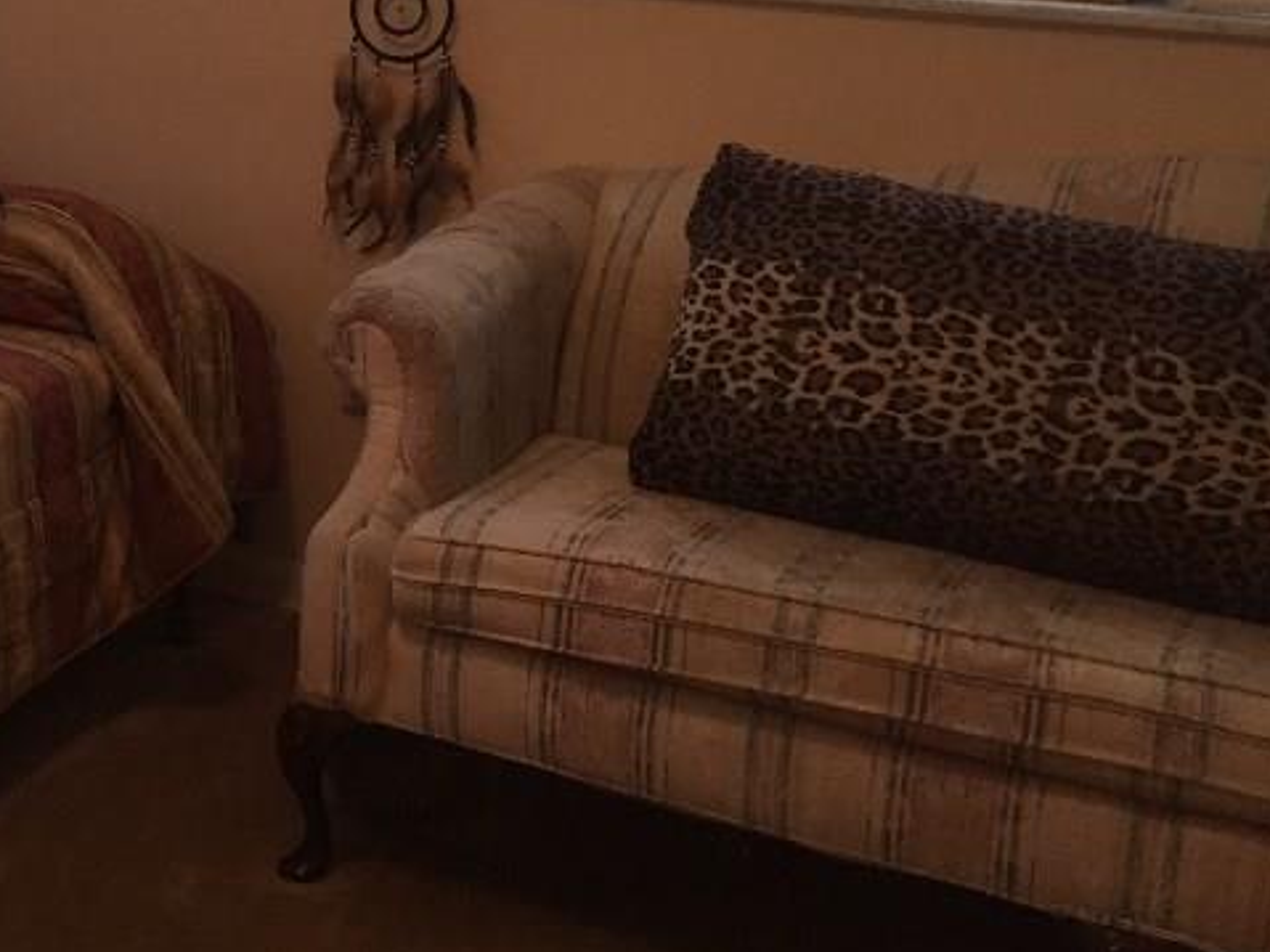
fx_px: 2274
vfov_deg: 23.2
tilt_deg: -11.1
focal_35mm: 62
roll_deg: -2.0
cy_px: 162
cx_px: -74
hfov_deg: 28.7
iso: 125
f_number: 2.2
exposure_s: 1/30
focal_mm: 4.15
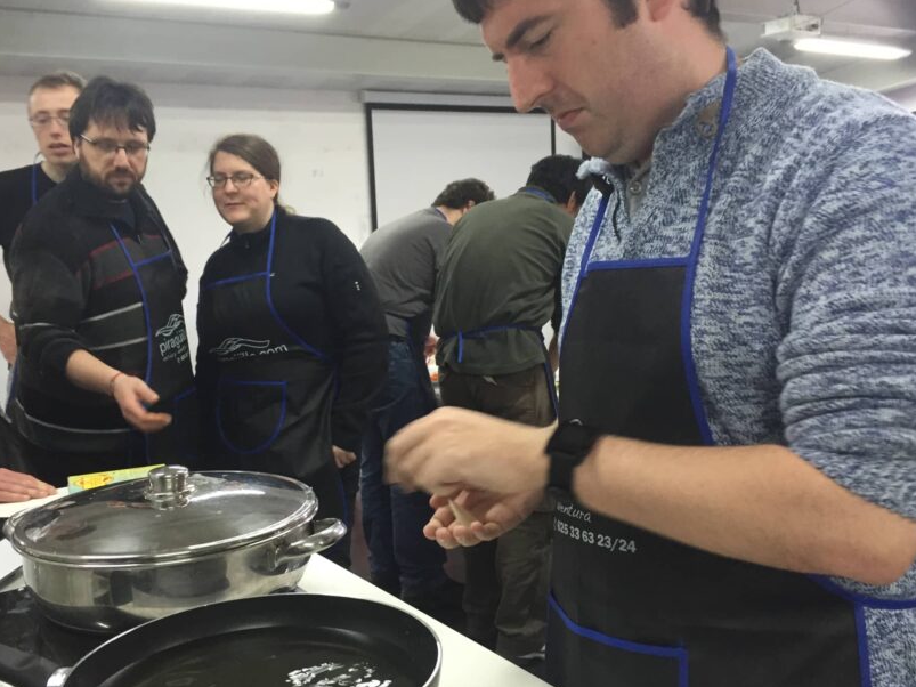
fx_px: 979
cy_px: 363
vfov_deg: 38.6
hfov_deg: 50.1
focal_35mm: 37
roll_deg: +1.7
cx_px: 416
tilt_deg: -8.5
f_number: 2.2
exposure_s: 1/33
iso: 160
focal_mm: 4.15
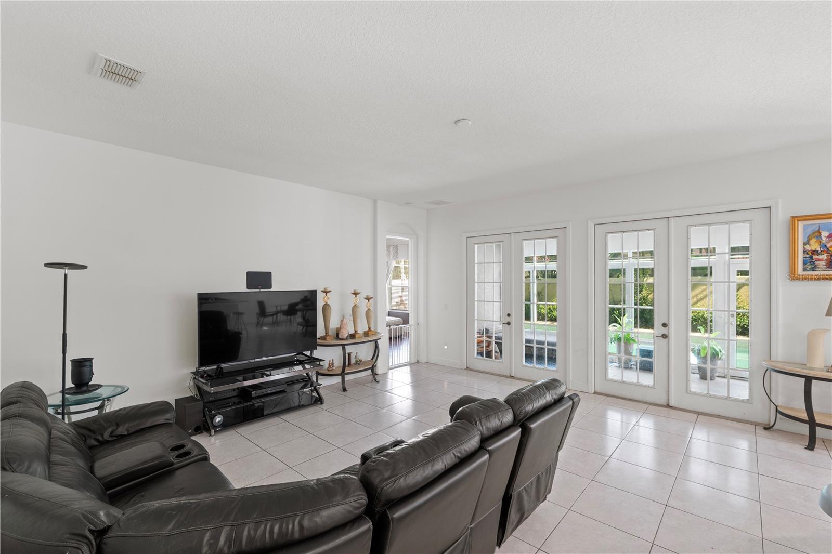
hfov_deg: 100.4
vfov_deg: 77.3
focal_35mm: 15
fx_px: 347
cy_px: 277
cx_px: 416
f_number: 5.6
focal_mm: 10
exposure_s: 1/1.25
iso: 100
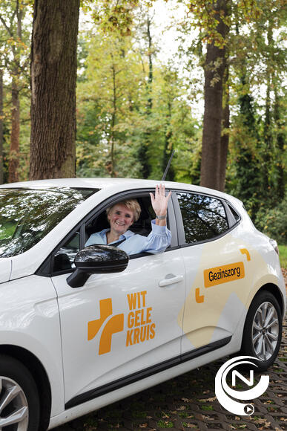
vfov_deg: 38.2
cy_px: 216
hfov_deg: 26.0
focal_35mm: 52
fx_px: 621
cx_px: 144
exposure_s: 1/250
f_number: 4
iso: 280
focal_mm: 52
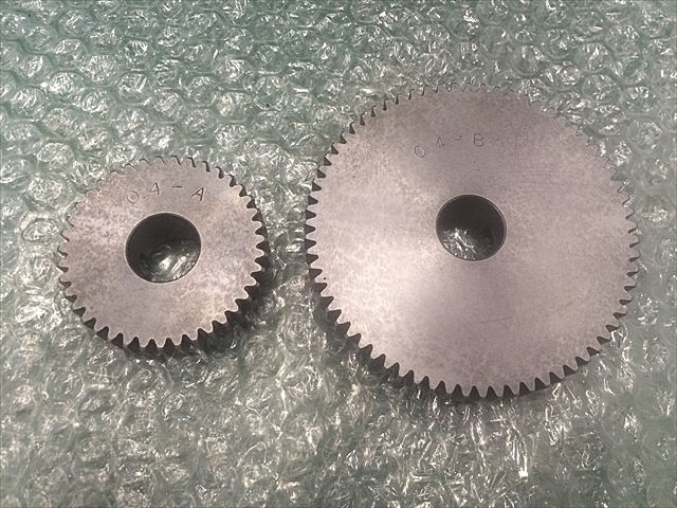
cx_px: 338
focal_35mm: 29
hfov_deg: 61.7
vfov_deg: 48.2
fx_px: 567
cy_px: 254
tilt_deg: -71.7
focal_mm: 4.15
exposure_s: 1/30
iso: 100
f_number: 2.2
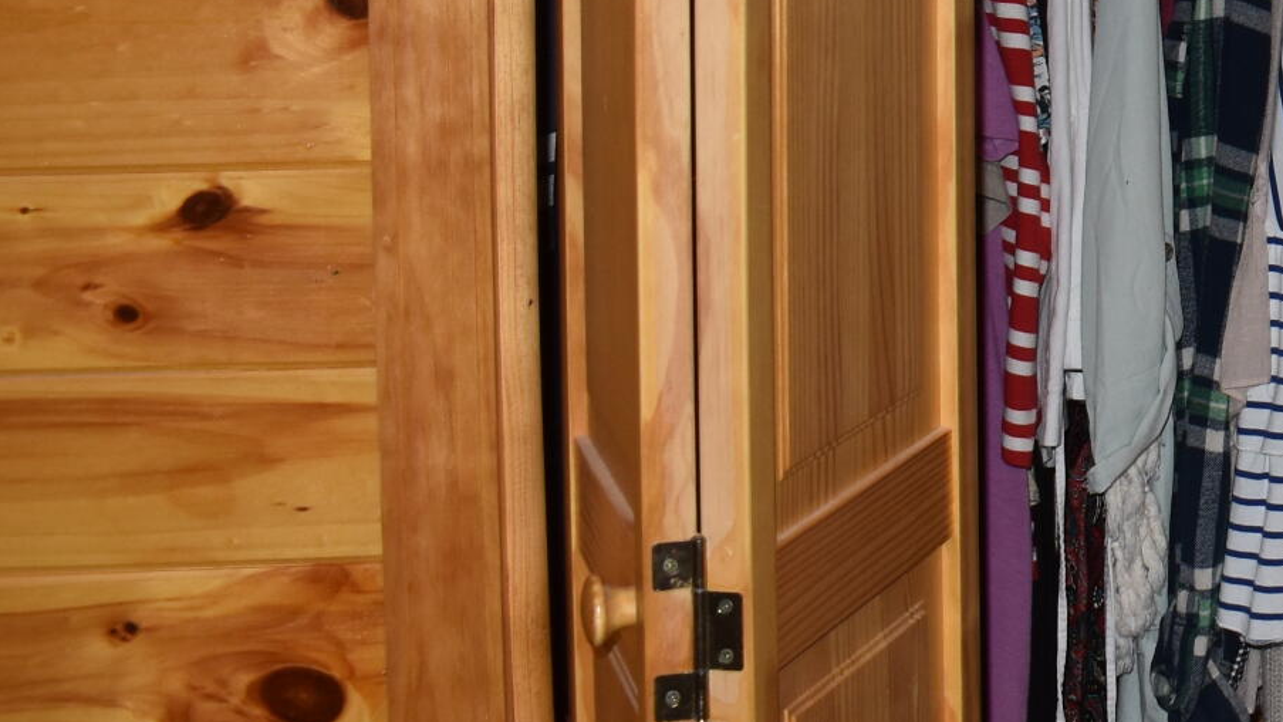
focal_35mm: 94
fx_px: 3198
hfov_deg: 19.2
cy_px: -190
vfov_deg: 12.5
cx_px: 2037
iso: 280
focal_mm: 18
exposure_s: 1/30
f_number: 5.6
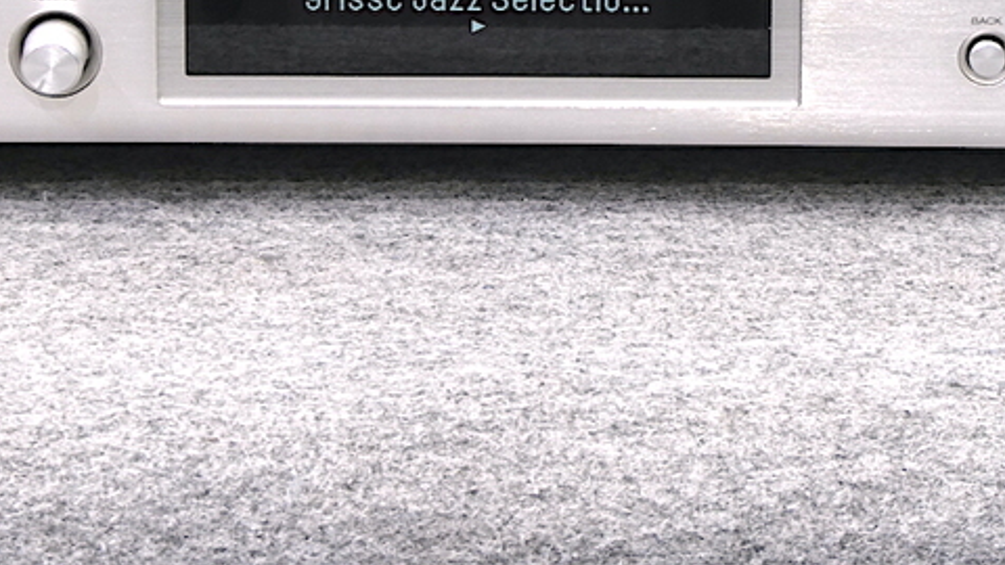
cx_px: 479
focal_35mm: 270
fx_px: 7195
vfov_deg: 4.5
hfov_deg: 8.0
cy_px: -121
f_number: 5.2
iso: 100
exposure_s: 1/2.5
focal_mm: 22.3
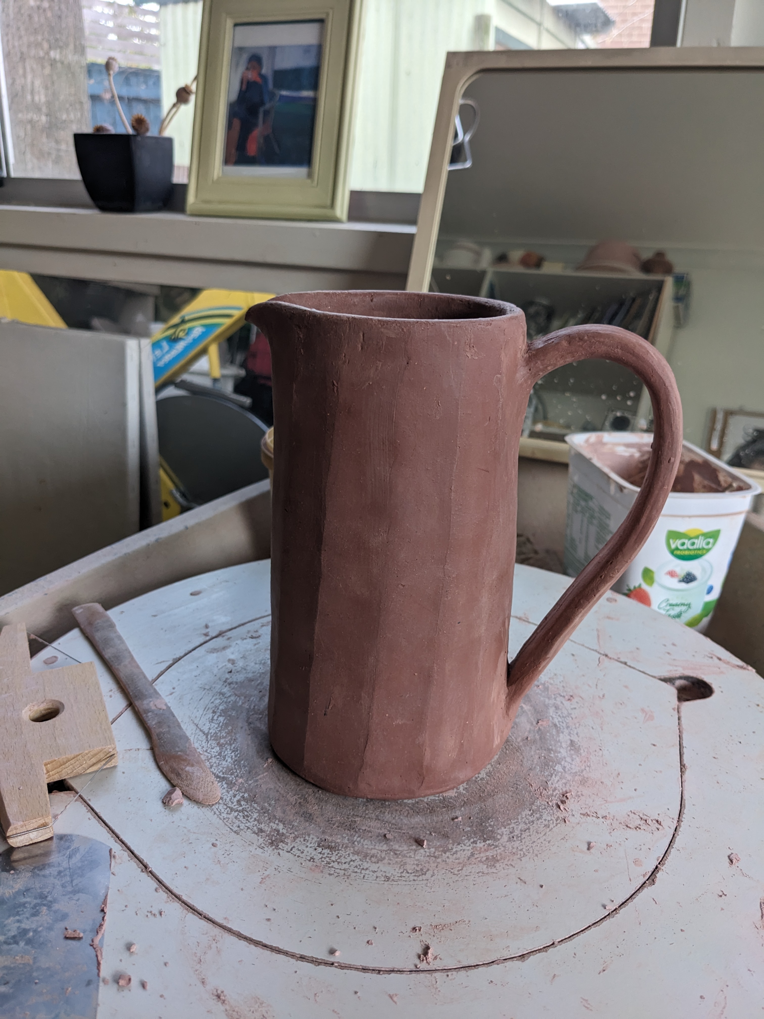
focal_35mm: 27
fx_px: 795
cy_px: 510
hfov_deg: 51.4
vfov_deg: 65.3
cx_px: 382
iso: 110
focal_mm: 4.38
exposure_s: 1/60
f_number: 1.73
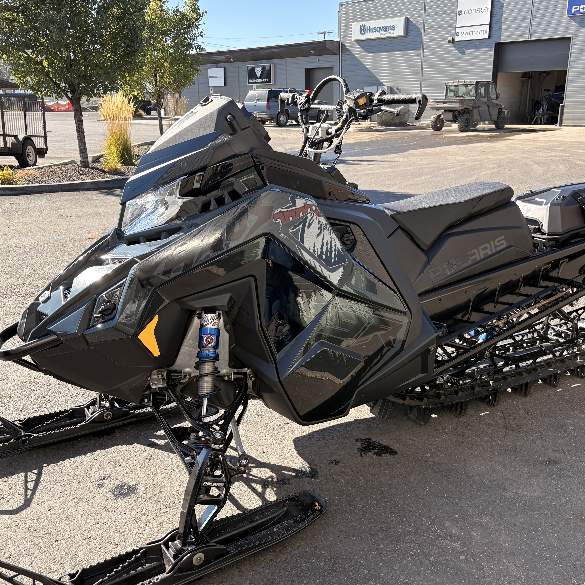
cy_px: 308
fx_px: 631
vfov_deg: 49.7
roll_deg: +0.4
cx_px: 306
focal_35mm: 33
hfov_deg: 49.7
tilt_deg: -17.6
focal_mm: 5.96
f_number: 1.6
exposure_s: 1/850
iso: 50
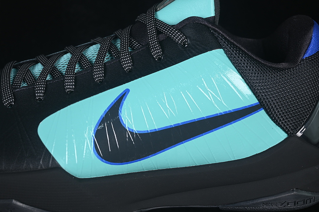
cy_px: 106
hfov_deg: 27.0
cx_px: 160
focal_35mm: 75
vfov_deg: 18.2
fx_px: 665
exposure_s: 1/60
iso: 160
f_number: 7.1
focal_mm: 50
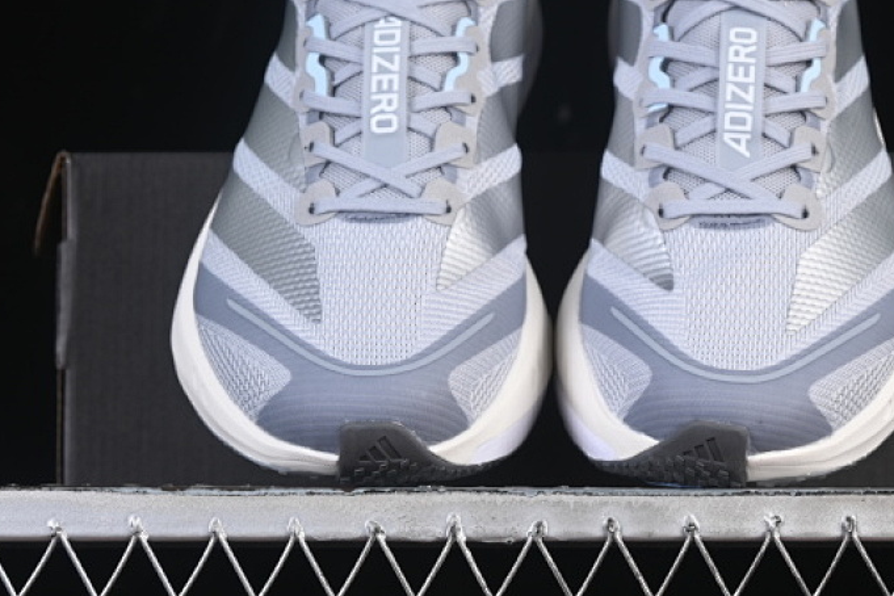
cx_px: 547
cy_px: 196
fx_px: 2955
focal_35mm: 119
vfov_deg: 11.5
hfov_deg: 17.2
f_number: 7.1
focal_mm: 50
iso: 160
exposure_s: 1/80
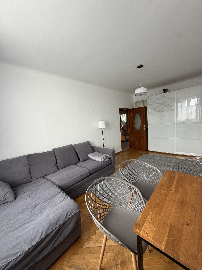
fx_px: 109
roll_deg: +4.1
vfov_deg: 102.1
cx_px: 101
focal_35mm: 14
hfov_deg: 85.7
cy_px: 135
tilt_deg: -7.6
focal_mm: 2.22
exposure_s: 1/103
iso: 320
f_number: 2.2
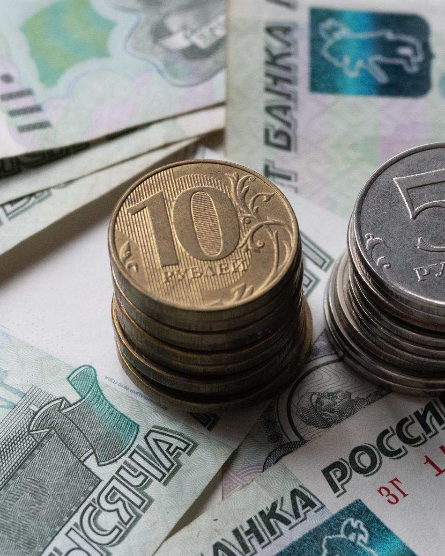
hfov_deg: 6.9
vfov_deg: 8.6
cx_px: 329
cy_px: 338
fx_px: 3689
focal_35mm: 224
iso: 1000
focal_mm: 63
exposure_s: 1/250
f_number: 6
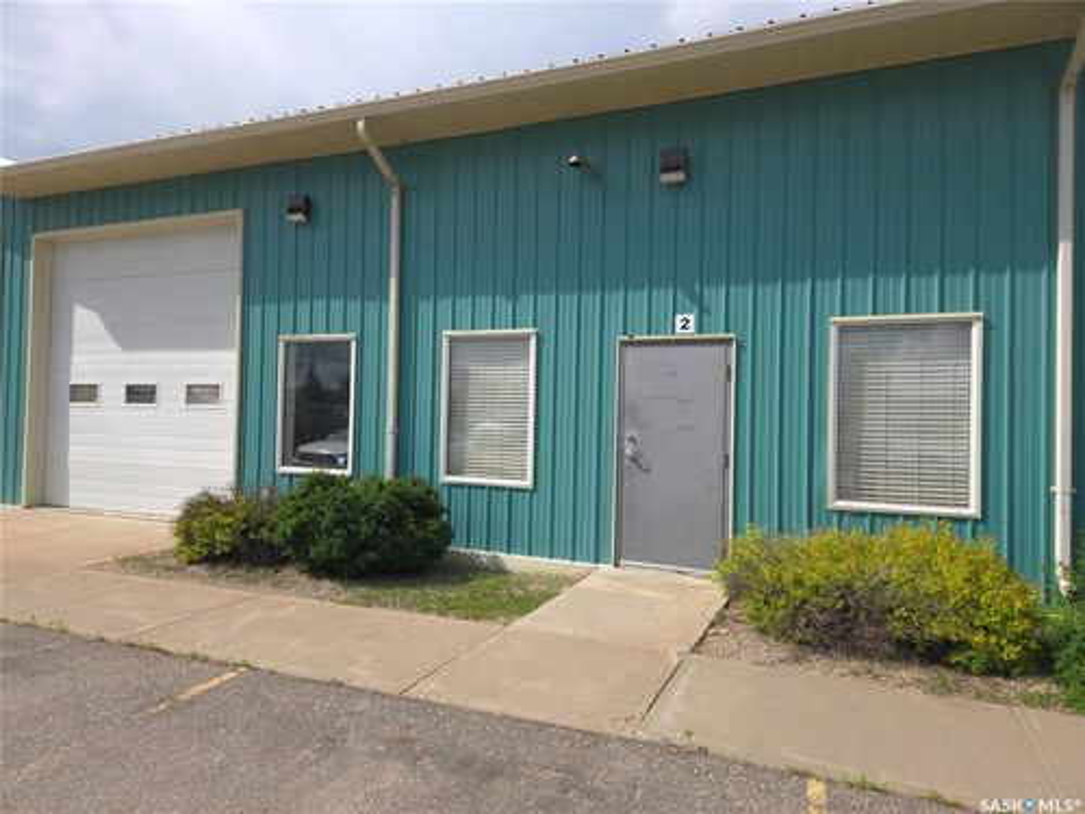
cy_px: 407
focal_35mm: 23
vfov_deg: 58.9
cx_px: 542
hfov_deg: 73.9
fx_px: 721
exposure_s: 1/2616
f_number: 1.8
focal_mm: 5.4
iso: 50
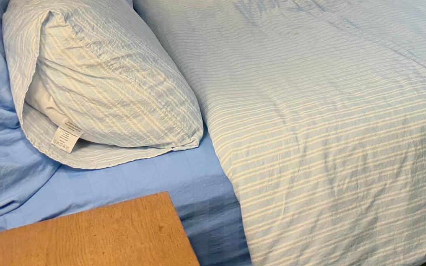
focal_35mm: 70
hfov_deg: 25.8
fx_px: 813
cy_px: -77
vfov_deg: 17.5
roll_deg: +1.4
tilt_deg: -8.7
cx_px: 532
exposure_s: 1/120
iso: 160
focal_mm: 6.76
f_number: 1.78
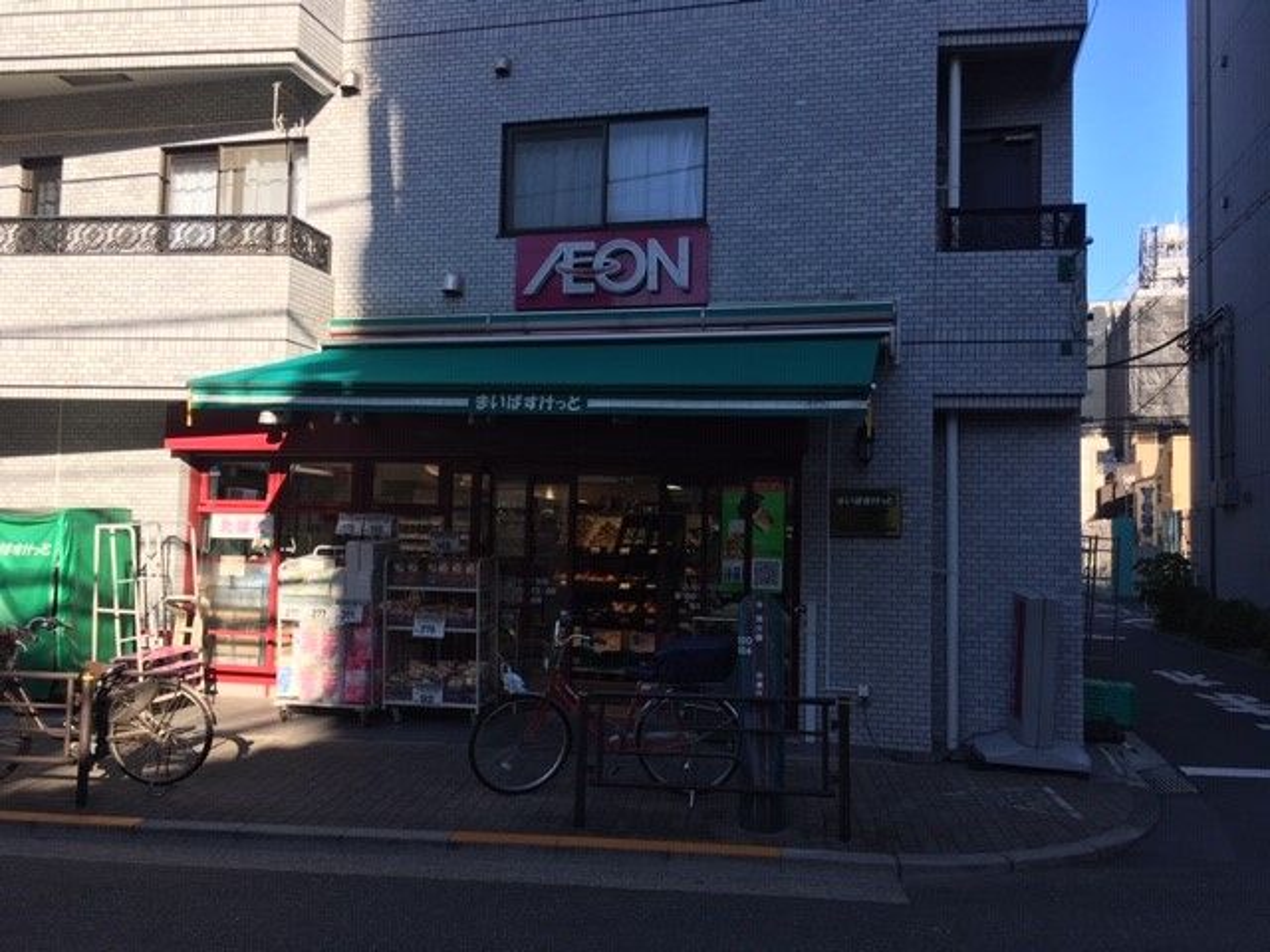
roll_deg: -1.3
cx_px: 635
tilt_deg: +6.6
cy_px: 476
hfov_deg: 61.7
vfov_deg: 48.2
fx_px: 1064
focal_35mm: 29
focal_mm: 4.15
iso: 25
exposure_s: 1/610
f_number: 2.2
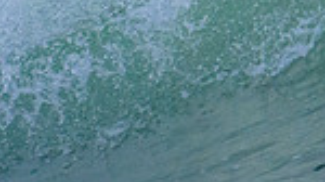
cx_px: 319
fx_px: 38282
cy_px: -197
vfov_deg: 0.3
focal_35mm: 4447
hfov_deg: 0.5
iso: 2500
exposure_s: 1/2000
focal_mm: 800
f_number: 13
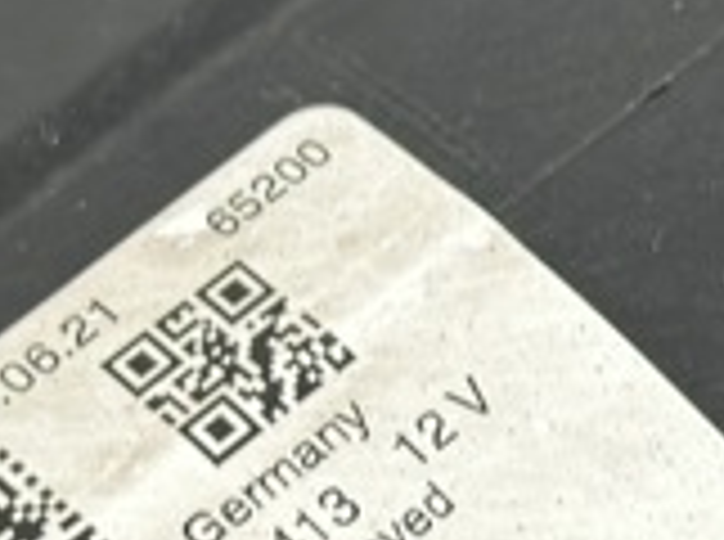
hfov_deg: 10.4
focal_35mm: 191
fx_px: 3986
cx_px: 265
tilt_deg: -72.4
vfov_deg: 7.7
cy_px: 394
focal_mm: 6.86
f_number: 1.78
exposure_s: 1/50
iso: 100
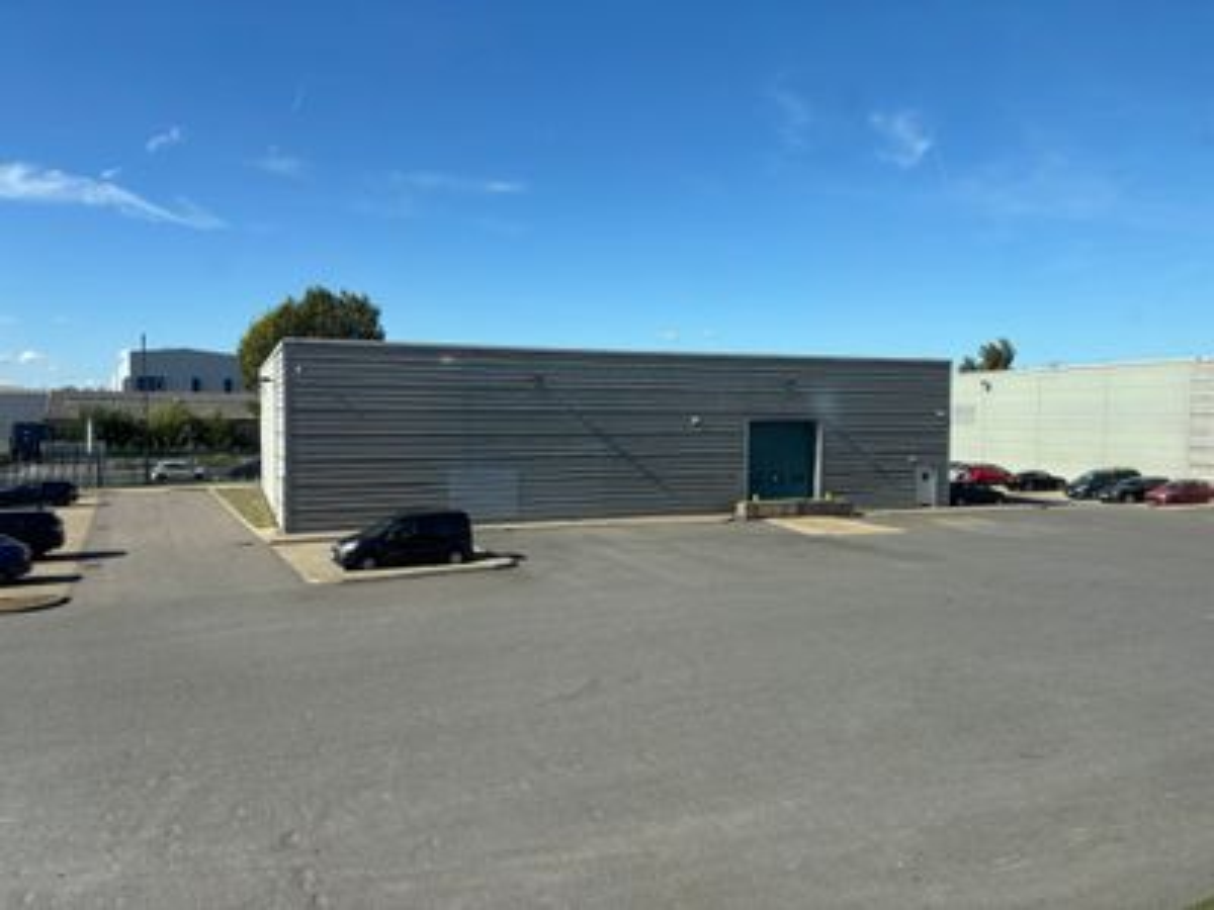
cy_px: 455
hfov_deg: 67.3
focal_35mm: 26
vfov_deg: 53.1
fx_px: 912
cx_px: 607
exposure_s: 1/2571
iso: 50
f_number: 1.6
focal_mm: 5.96
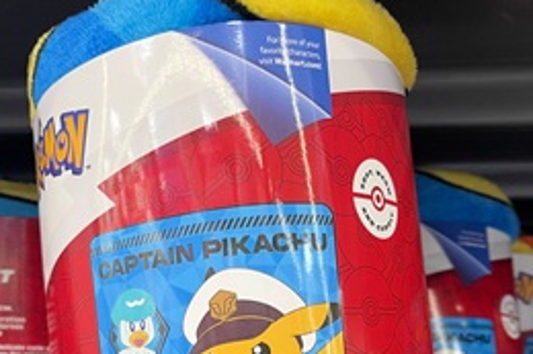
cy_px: 367
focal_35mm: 50
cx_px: 226
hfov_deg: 39.5
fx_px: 740
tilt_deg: +2.0
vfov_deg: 25.4
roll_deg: -1.4
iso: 100
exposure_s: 1/60
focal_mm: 5.1
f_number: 1.6
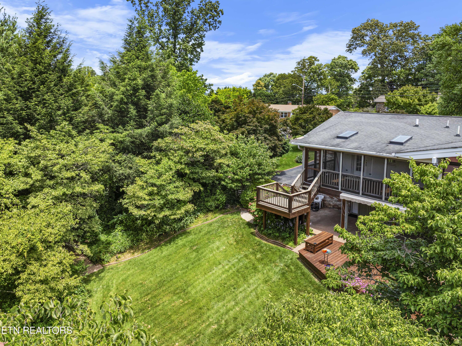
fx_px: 320
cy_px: 173
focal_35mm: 24
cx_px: 231
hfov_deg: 71.6
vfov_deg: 56.8
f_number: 2.8
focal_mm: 12.29
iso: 160
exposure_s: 1/240
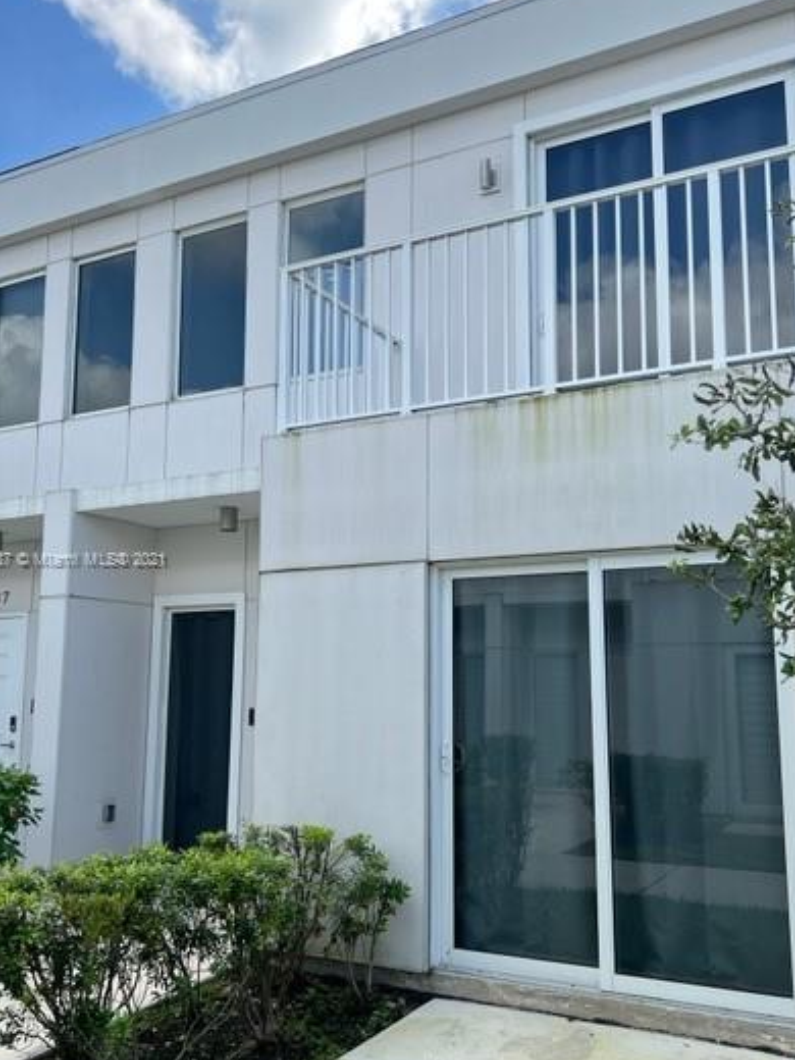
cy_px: 561
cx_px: 422
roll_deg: -1.4
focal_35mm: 32
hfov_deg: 44.1
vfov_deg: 56.8
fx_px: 980
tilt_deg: +8.0
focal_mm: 5.7
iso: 50
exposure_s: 1/2008
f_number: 1.5
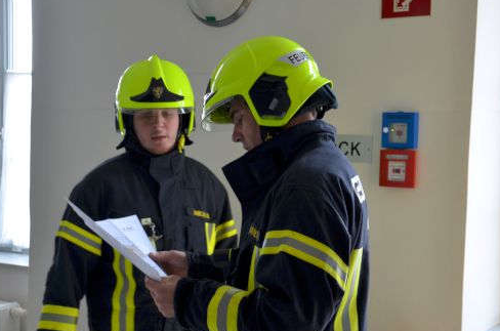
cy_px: 198
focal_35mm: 68
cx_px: 253
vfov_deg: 19.9
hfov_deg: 29.7
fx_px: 942
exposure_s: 1/100
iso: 400
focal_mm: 34
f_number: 4.5
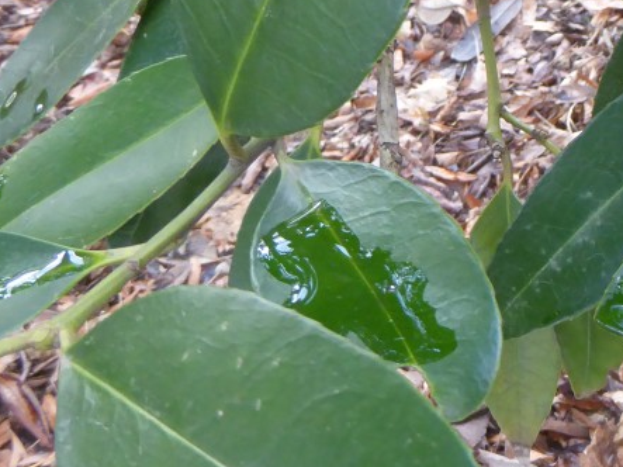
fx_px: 1170
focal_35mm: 65
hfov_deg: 26.9
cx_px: 721
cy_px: 301
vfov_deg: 22.5
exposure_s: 1/60
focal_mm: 4.3
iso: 250
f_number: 3.3
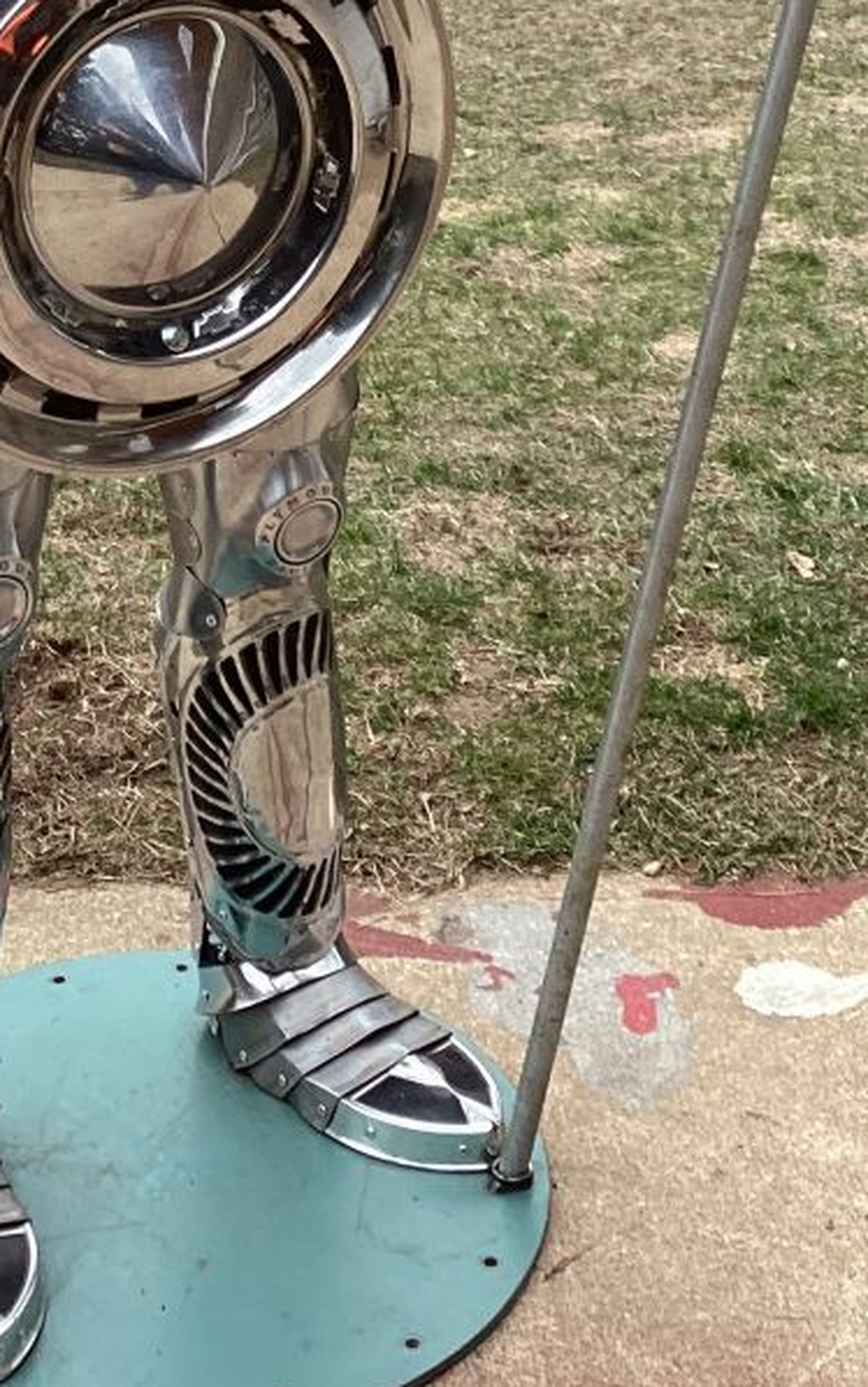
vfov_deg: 26.5
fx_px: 2837
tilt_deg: -16.7
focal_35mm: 75
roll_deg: -0.7
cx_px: 274
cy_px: 122
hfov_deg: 17.3
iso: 25
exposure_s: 1/543
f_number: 2.4
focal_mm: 3.3
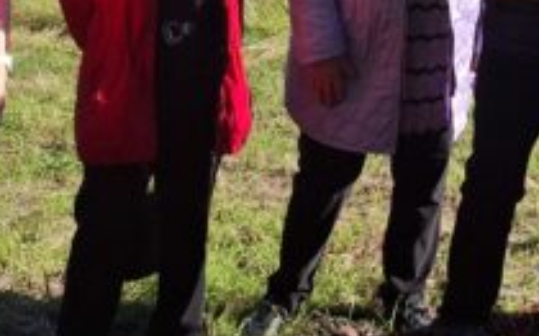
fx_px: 1307
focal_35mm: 89
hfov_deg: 22.5
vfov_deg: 13.9
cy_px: -146
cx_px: 518
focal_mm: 5.54
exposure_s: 1/1340
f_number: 1.8
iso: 50
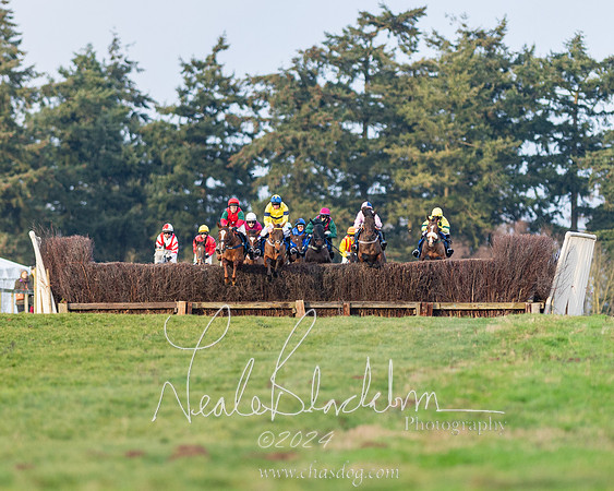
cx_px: 272
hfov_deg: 3.4
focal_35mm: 571
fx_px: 10368
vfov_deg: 2.7
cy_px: 265
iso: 500
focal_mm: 300
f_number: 2.8
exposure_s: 1/1000
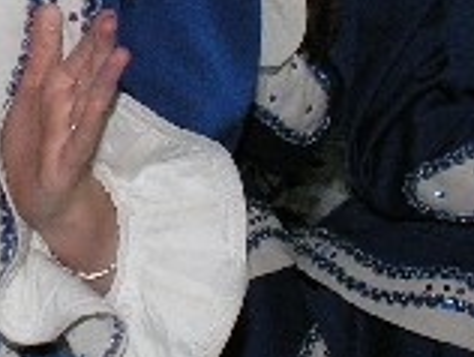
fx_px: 2427
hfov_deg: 11.1
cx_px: 42
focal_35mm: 177
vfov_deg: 8.4
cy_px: 30
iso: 200
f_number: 4
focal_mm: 8.9
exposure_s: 1/60.1
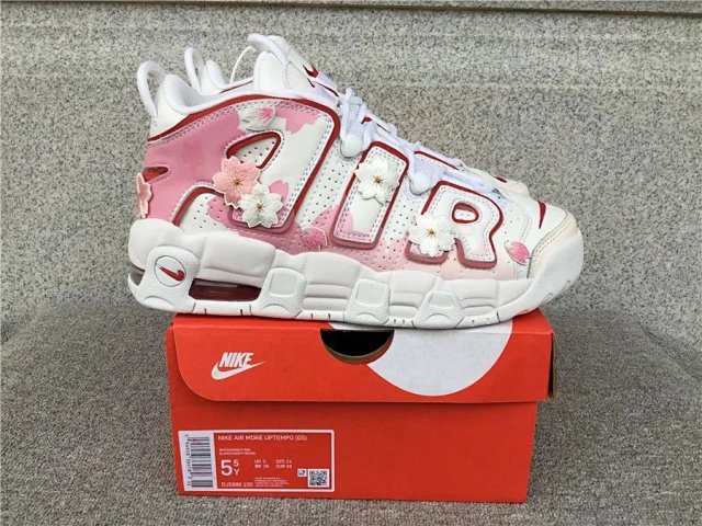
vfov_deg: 45.4
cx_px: 351
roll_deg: -0.8
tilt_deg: -16.8
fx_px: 629
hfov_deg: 58.4
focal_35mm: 31
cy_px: 263
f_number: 2.4
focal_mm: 3.3
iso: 32
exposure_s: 1/100
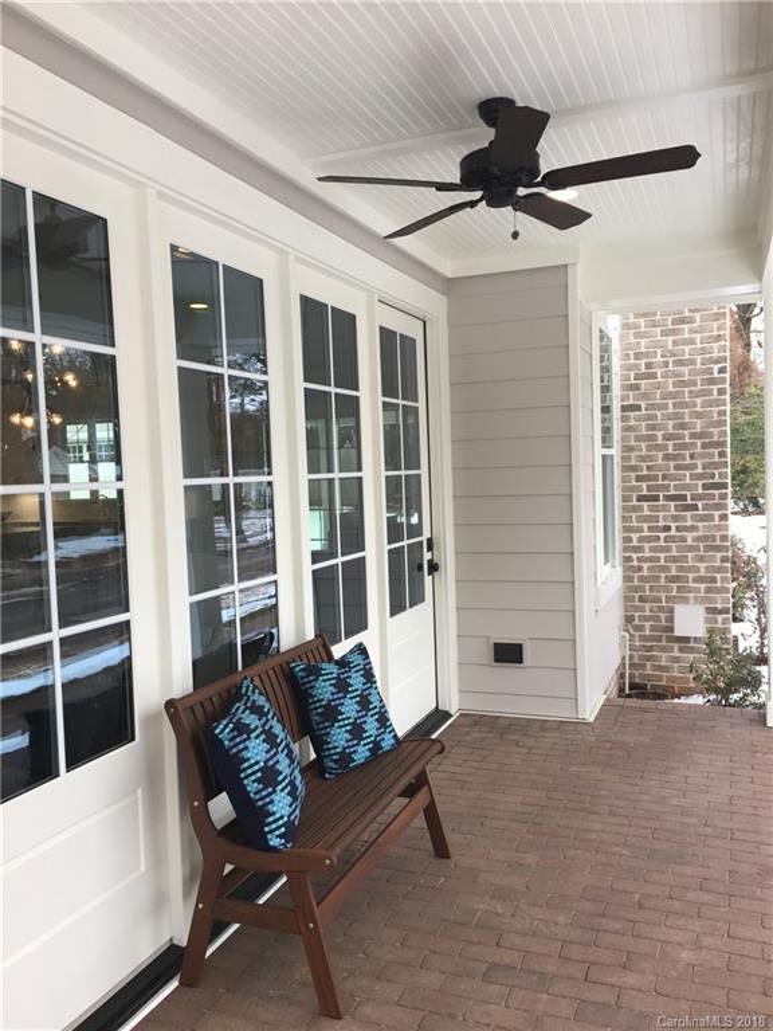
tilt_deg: -2.4
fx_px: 863
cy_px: 516
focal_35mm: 29
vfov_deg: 61.7
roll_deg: +4.2
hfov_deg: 48.2
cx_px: 386
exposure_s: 1/120
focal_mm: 4.15
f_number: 2.2
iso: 32
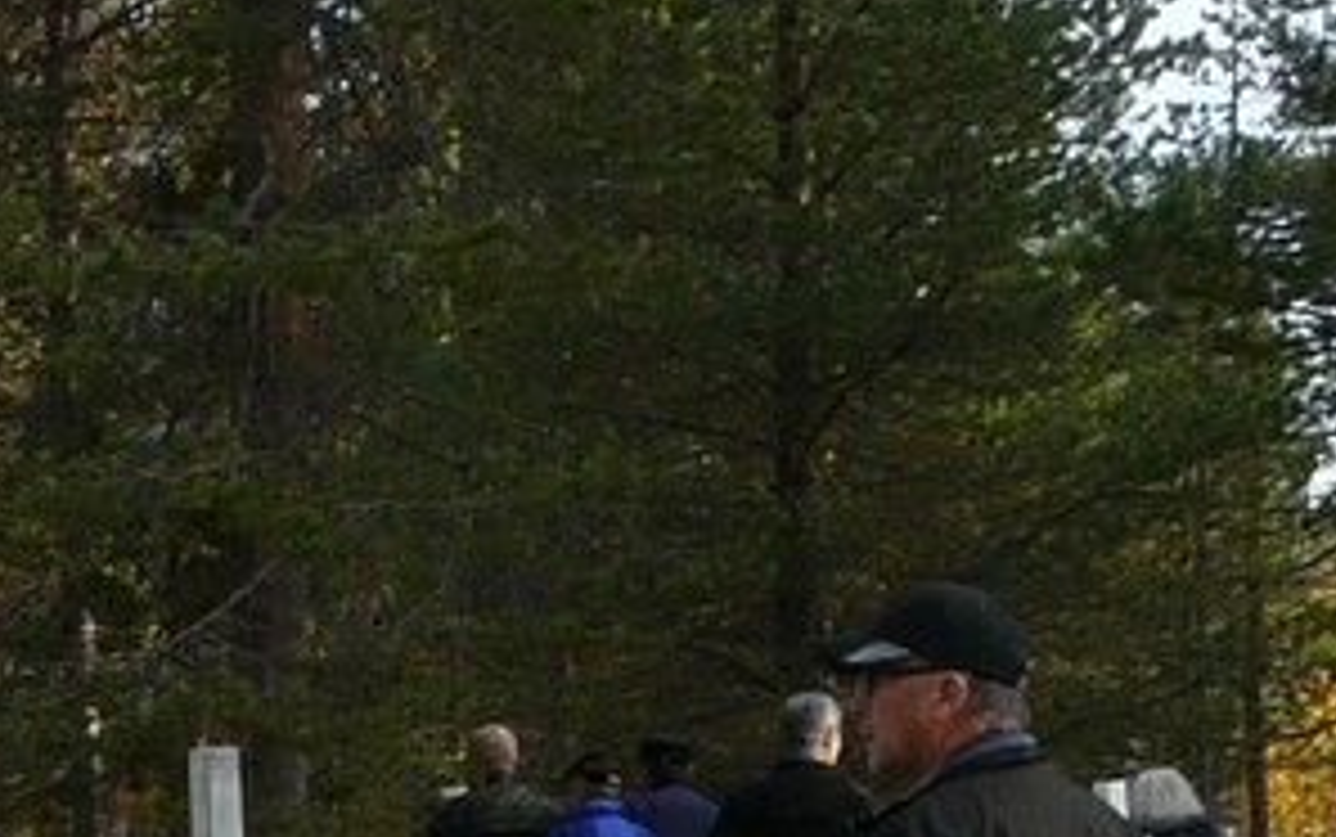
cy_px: 1436
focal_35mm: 176
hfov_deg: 10.8
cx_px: -1347
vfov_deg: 7.3
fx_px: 6412
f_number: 4
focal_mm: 6
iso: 100
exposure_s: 1/200
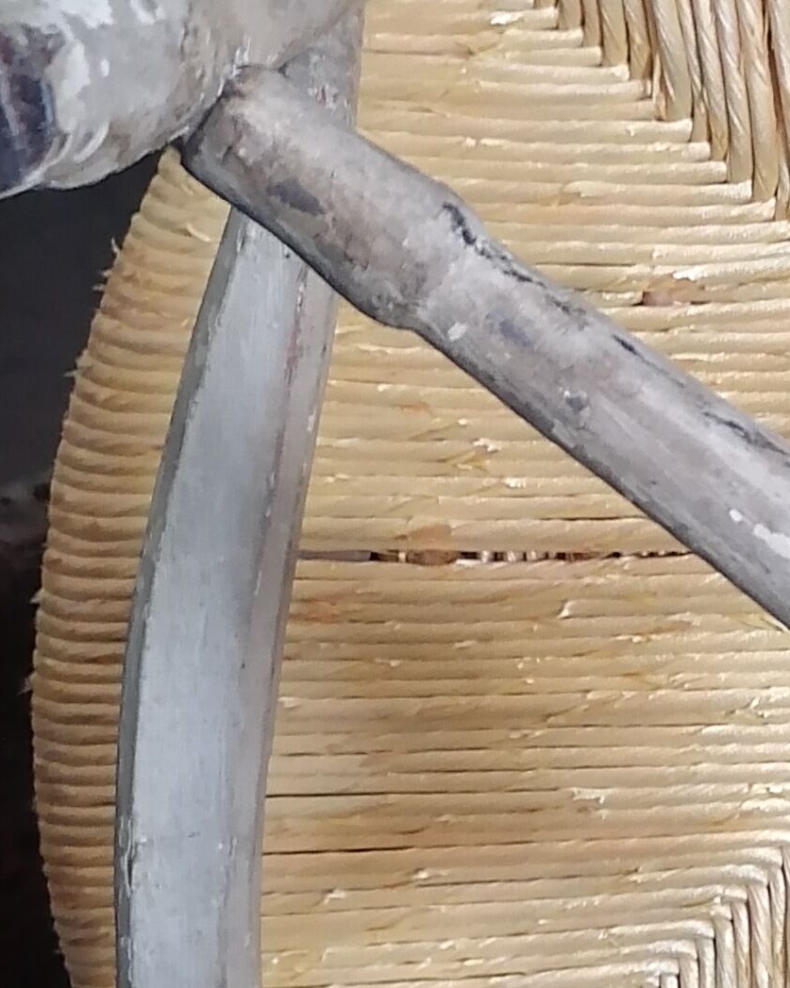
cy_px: 710
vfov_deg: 19.7
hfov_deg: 14.6
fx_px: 2836
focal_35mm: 97
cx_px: 1248
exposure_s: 1/25
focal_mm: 5.3
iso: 500
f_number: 1.8
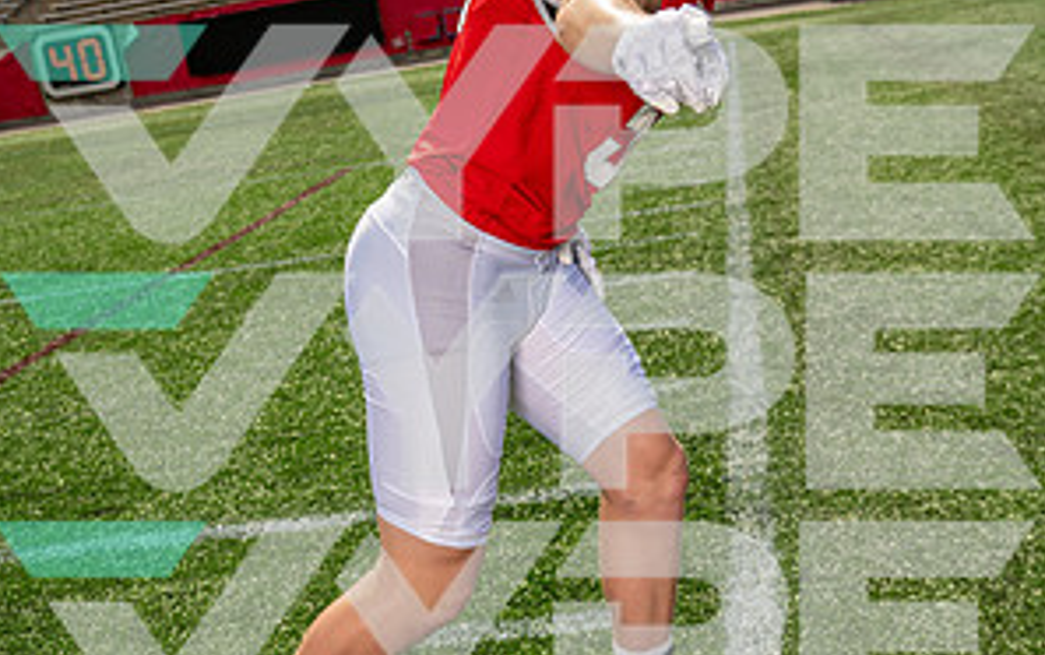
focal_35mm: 54
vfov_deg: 24.0
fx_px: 1539
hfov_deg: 37.5
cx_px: 521
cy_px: 384
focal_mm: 35
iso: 100
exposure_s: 1/500
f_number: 5.6
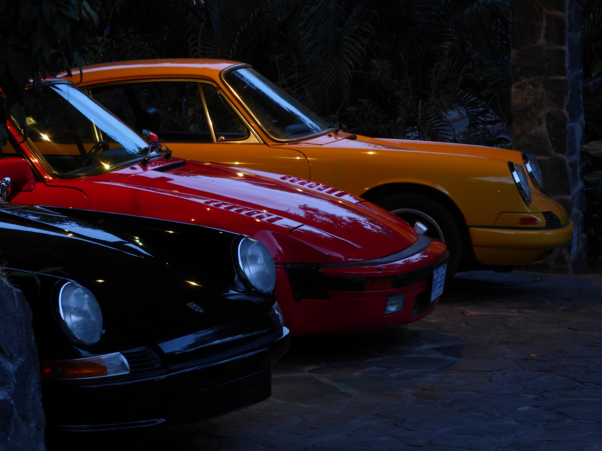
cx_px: 301
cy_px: 226
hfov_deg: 12.8
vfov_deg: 9.6
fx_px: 2678
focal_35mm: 154
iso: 400
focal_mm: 27.65
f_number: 5.4
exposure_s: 1/4
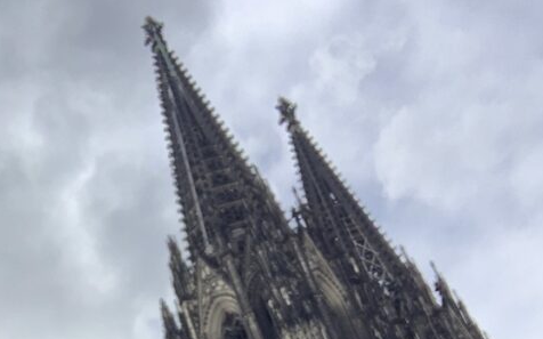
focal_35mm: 73
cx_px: 122
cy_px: 564
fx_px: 1080
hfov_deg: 27.7
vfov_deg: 15.8
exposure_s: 1/626
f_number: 2.2
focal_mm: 2.87
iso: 16
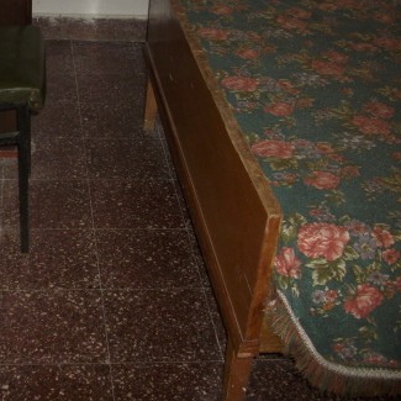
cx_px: 60
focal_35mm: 54
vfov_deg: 31.2
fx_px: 708
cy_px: 109
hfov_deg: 30.6
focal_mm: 6.2
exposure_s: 1/30
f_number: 2.8
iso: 50
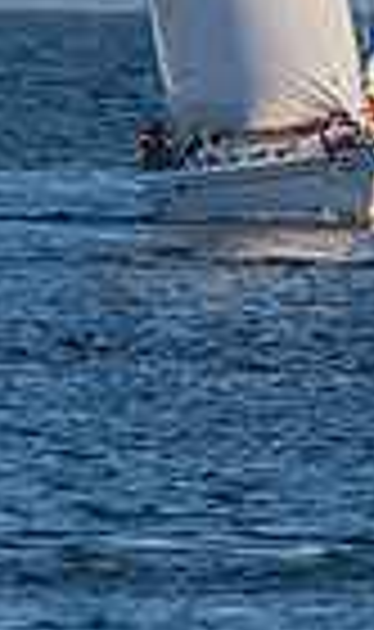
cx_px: 328
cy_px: -706
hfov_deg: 1.0
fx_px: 20830
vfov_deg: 1.7
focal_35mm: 1229
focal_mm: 180
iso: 320
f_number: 6.3
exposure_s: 1/1250
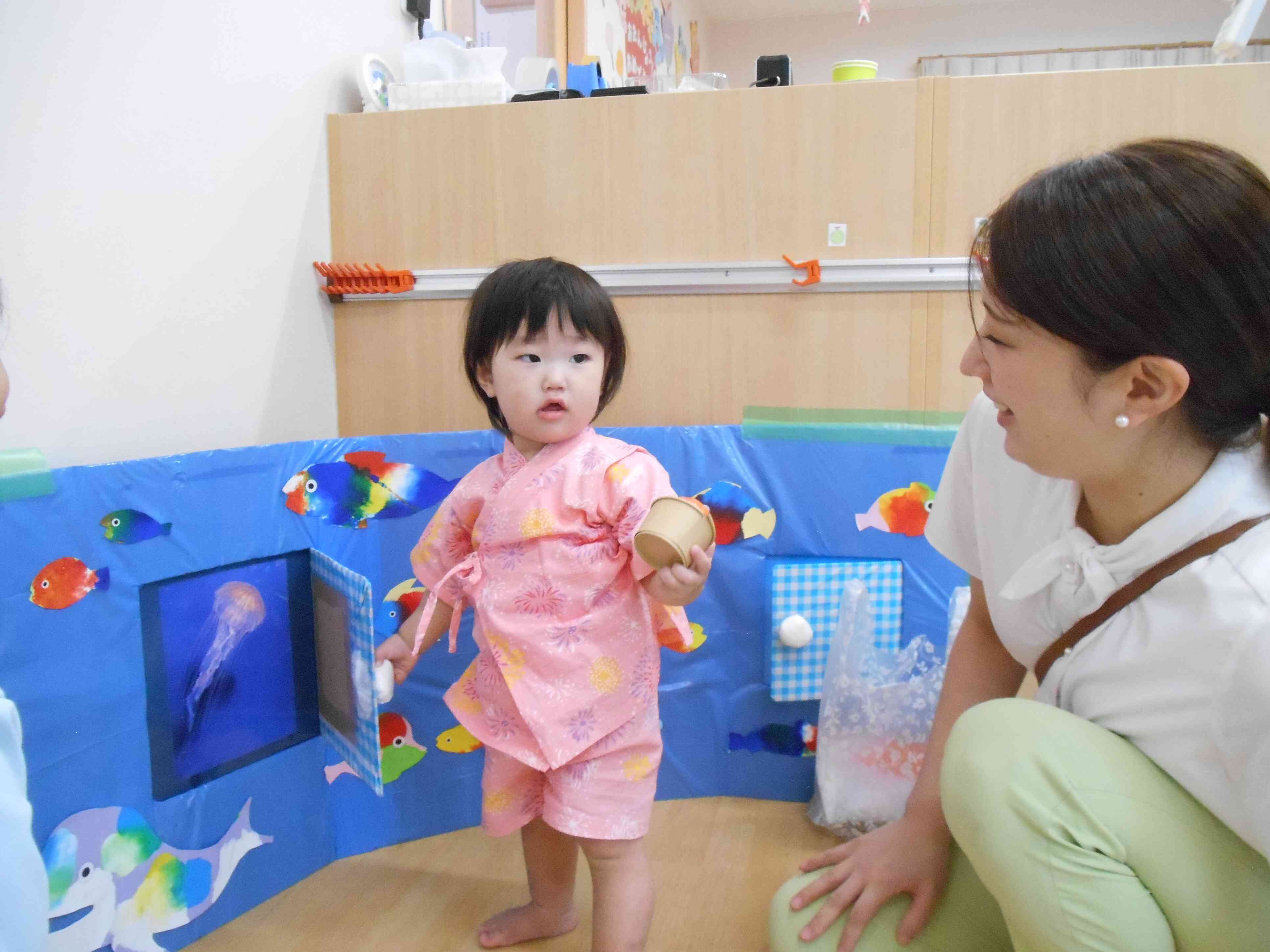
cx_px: 635
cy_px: 476
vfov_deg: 53.1
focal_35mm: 26
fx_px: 954
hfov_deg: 67.3
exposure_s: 1/60
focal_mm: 4.7
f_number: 3.4
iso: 800
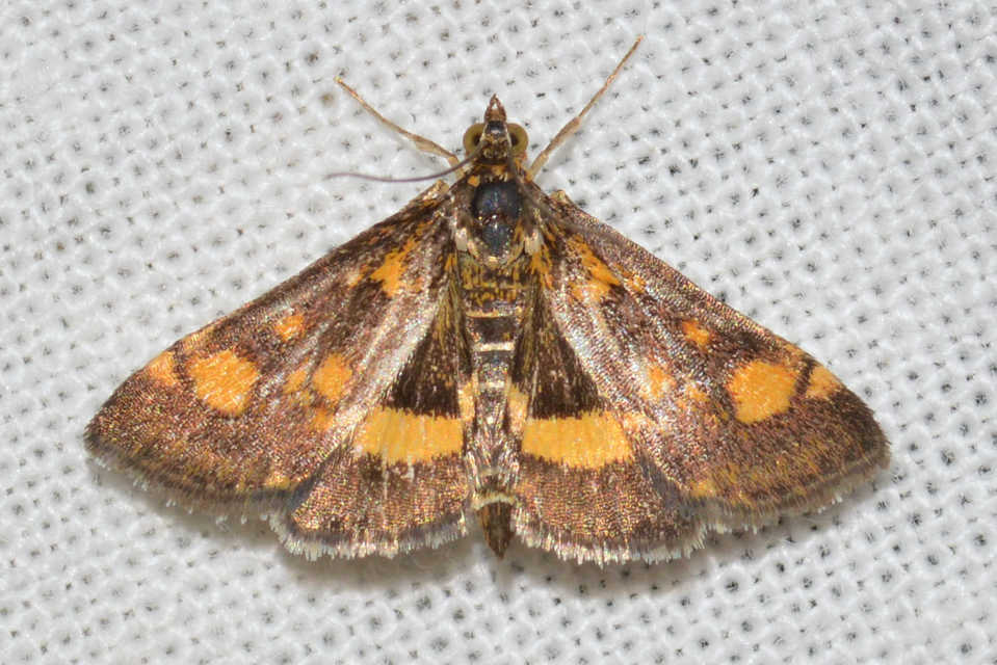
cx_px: 498
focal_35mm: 150
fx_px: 4155
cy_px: 332
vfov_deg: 9.2
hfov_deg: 13.7
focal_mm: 100
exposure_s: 1/200
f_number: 20
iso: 100
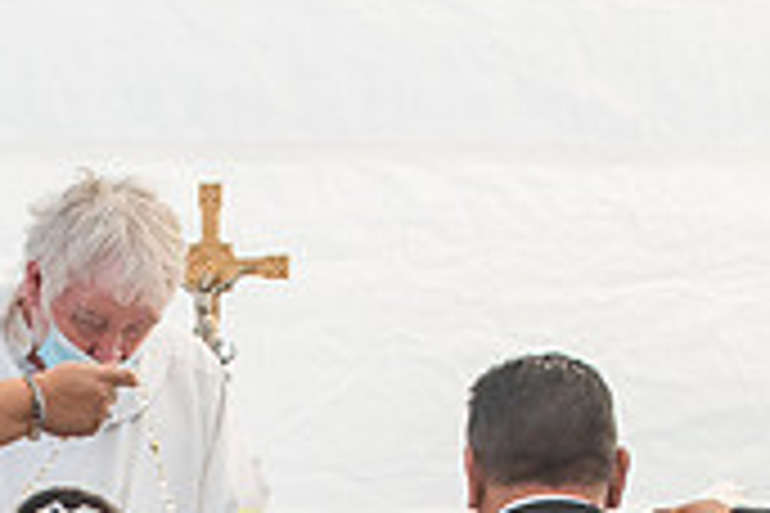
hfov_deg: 5.8
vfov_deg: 3.8
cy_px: 957
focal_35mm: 356
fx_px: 7614
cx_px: 188
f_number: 6.3
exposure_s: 1/125
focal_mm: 90
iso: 800
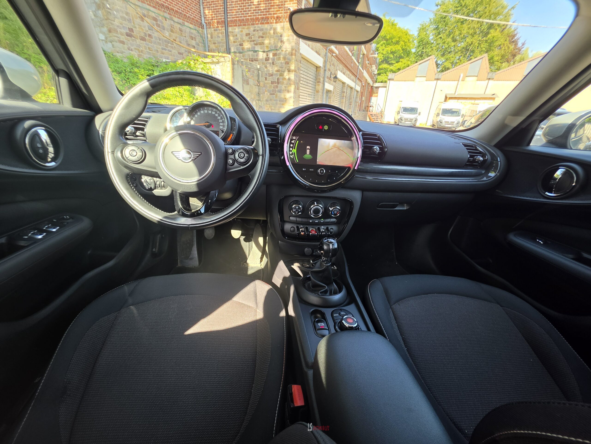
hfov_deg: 106.2
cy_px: 222
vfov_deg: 89.9
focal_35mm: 13
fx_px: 222
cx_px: 296
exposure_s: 1/62
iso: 20
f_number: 1.9
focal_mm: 2.2
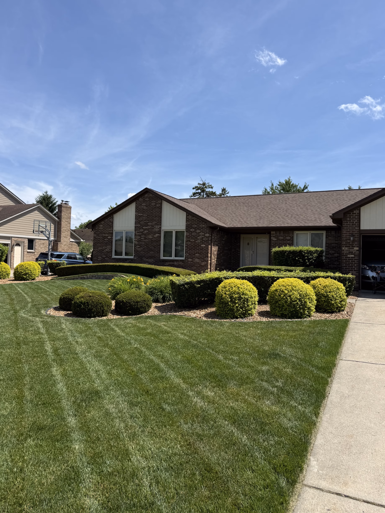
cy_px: 251
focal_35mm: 25
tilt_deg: +3.6
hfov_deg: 54.9
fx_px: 371
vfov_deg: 69.4
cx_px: 191
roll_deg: -0.6
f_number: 1.78
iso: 80
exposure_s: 1/4405
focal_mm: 6.76
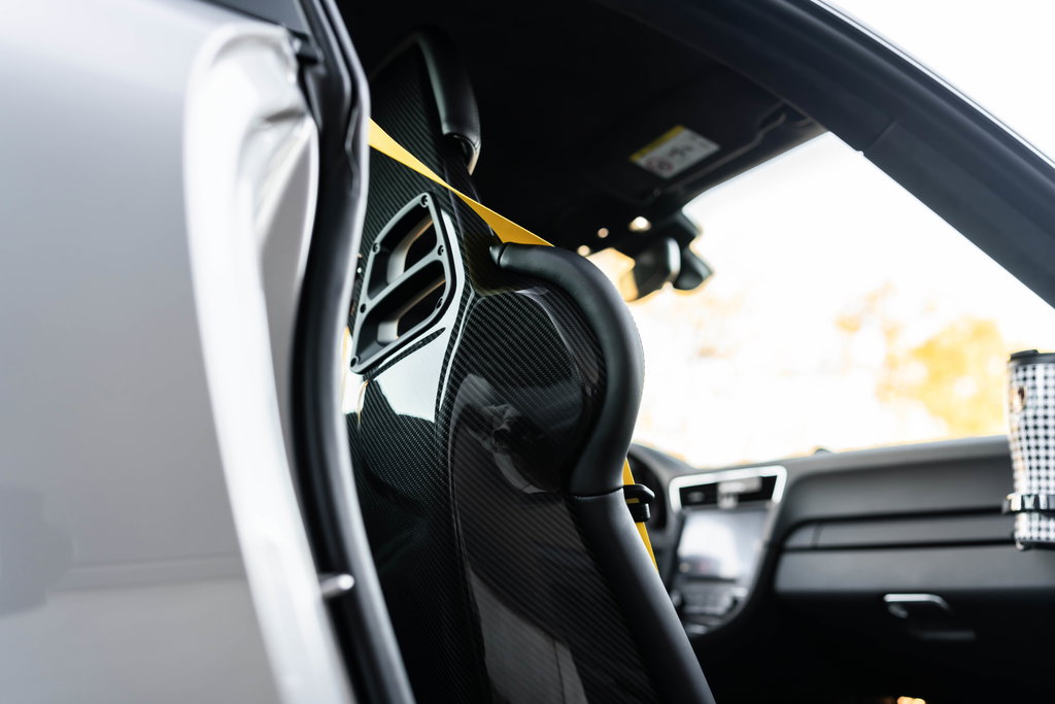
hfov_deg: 54.4
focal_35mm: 35
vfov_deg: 37.9
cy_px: 352
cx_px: 528
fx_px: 1026
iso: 640
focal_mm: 35
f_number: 2.2
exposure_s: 1/100
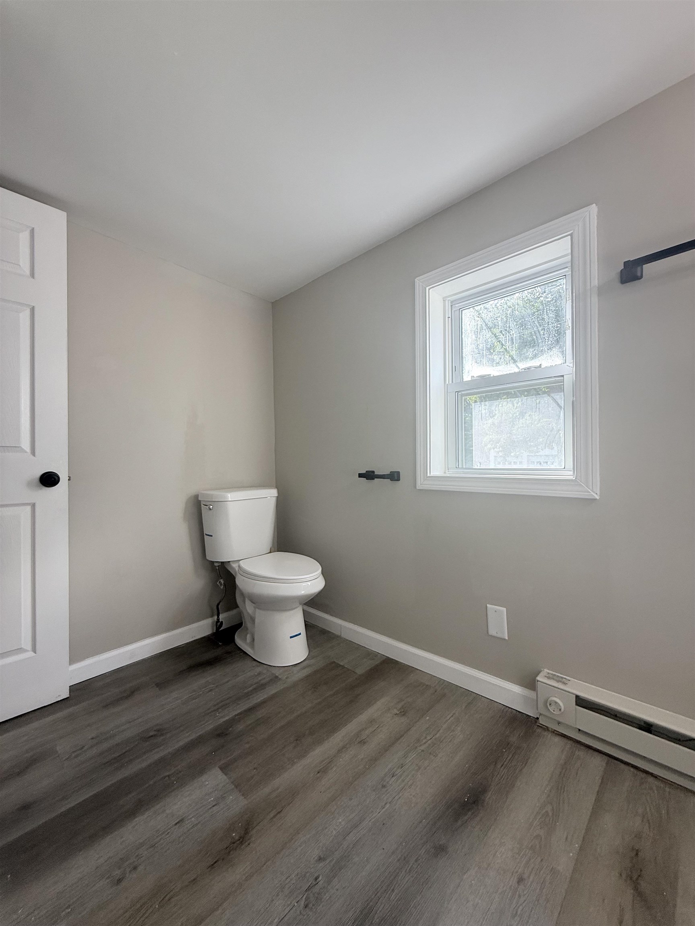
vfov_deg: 102.1
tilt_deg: +0.0
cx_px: 348
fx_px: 375
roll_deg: +0.4
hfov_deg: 85.7
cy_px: 463
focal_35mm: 14
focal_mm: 2.22
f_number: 2.2
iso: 80
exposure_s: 1/120
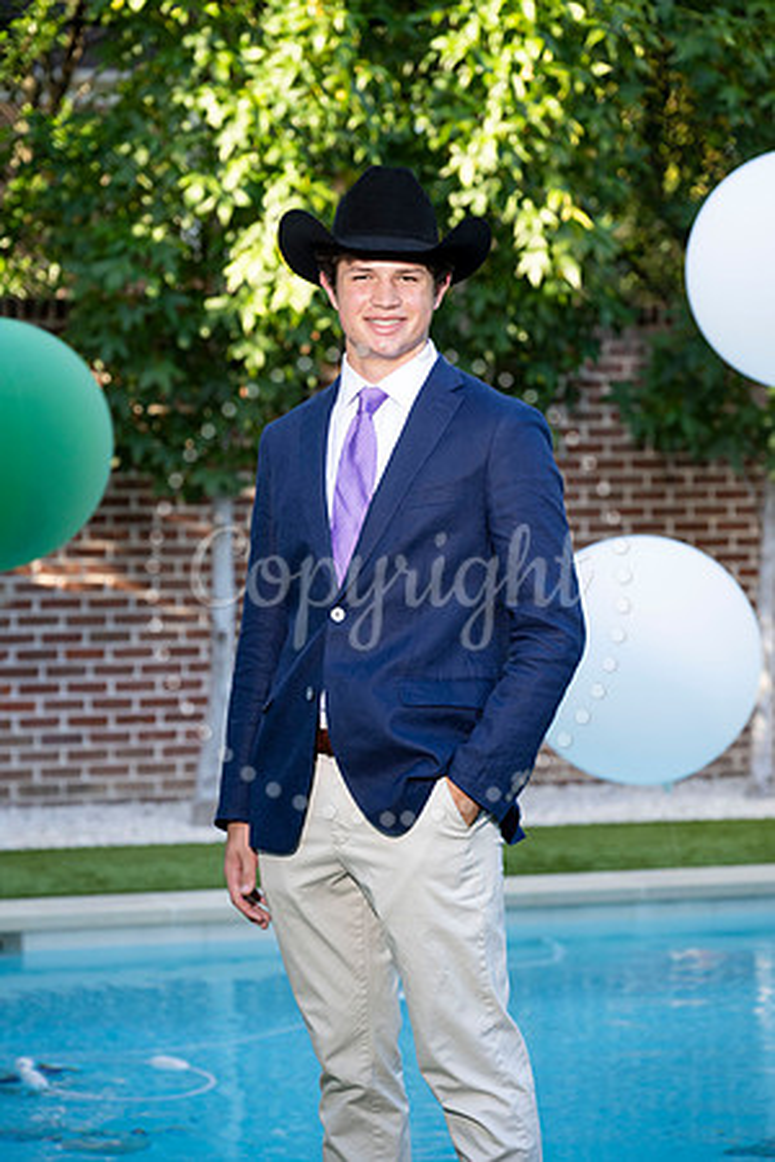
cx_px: 388
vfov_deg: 21.2
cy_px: 581
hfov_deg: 14.3
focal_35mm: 96
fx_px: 3100
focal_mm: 96
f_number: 4.5
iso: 400
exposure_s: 1/200
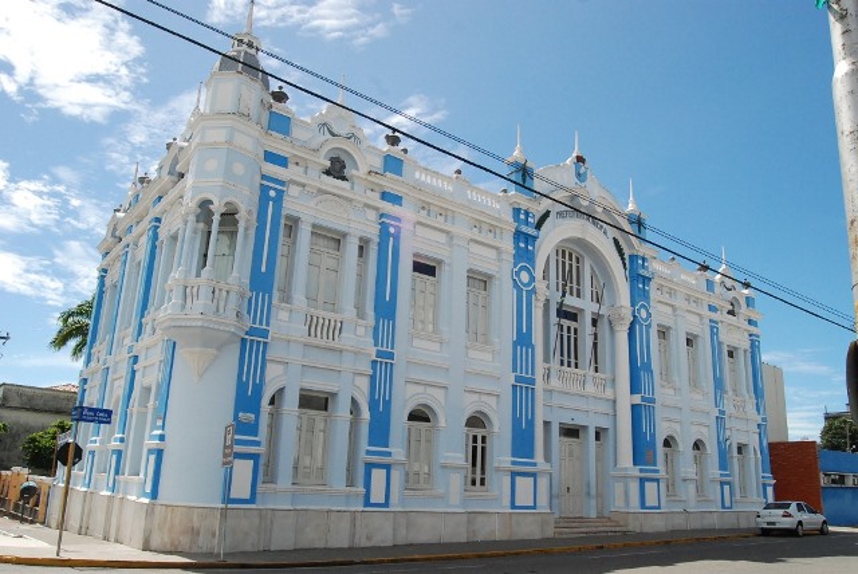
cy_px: 287
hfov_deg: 67.3
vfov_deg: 48.0
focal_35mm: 27
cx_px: 429
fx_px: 644
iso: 1000
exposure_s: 1/800
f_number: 14
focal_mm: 18
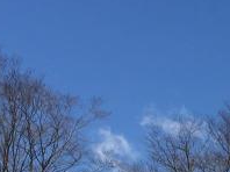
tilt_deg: +4.4
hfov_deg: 12.6
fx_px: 995
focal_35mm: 150
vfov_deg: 9.1
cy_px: 384
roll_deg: -1.3
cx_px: 324
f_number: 2.2
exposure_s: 1/2326
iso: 32
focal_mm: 4.15
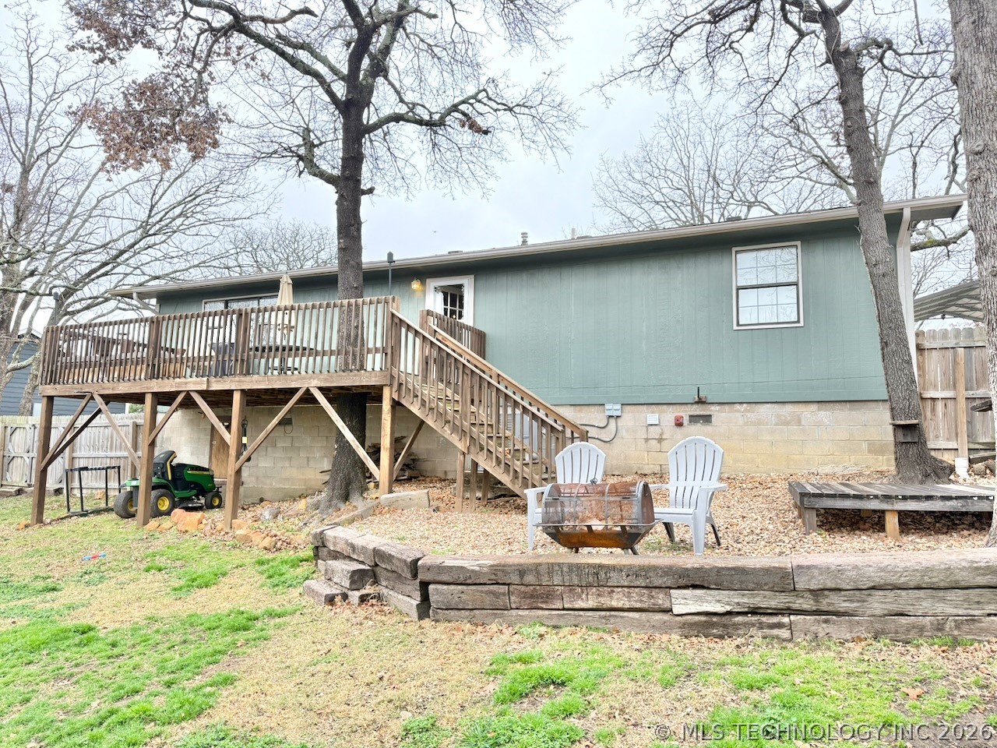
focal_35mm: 24
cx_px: 498
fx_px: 691
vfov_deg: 56.8
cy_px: 374
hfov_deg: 71.6
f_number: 1.78
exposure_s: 1/333
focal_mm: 6.76
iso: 100
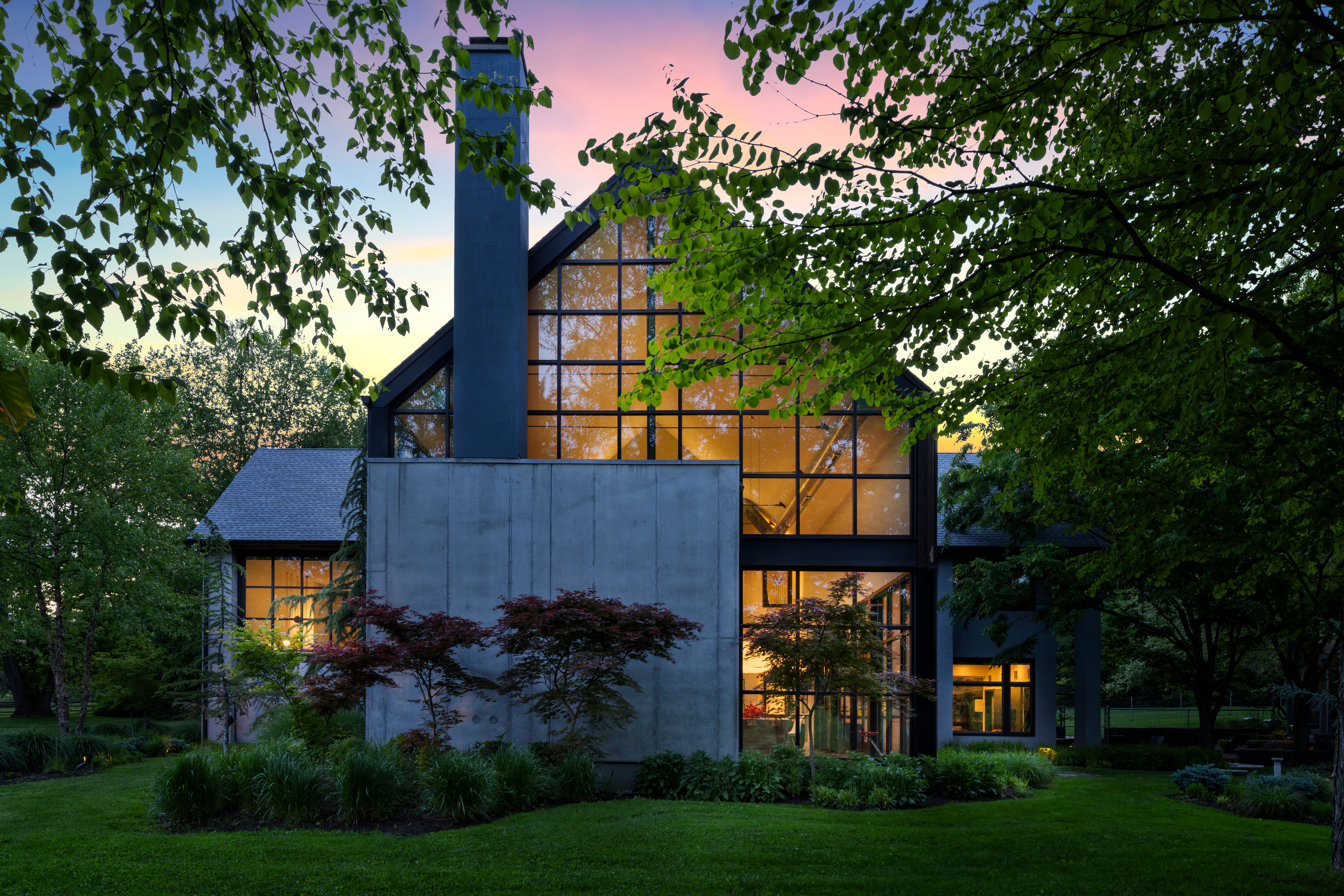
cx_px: 672
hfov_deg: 73.7
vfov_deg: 53.1
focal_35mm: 24
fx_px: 896
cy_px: 448
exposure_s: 1/1.25
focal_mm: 24
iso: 800
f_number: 11
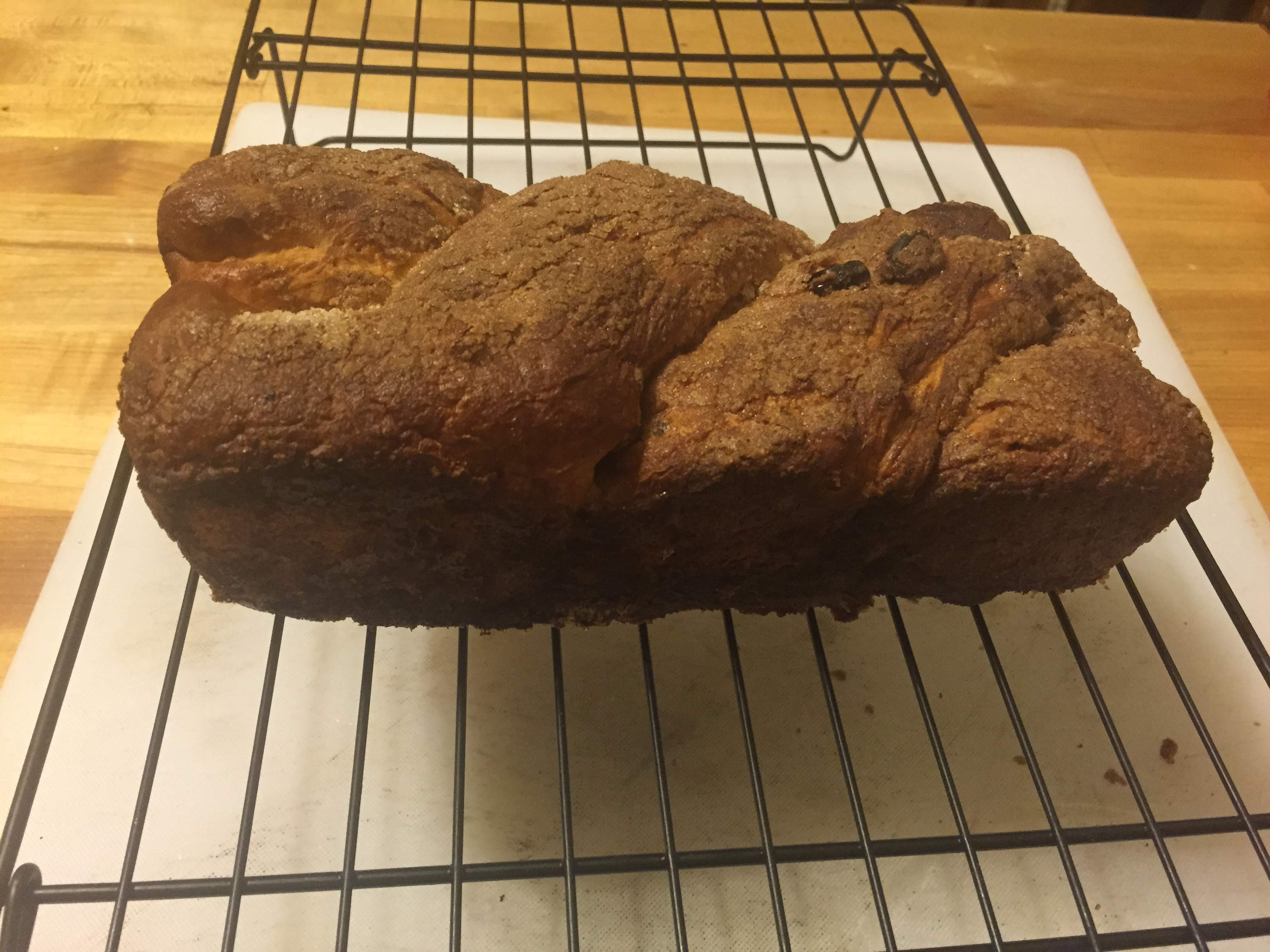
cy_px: 476
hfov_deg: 61.7
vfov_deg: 48.2
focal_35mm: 29
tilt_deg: -47.9
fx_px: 1064
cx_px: 635
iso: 250
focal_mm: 4.15
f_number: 2.2
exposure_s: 1/20
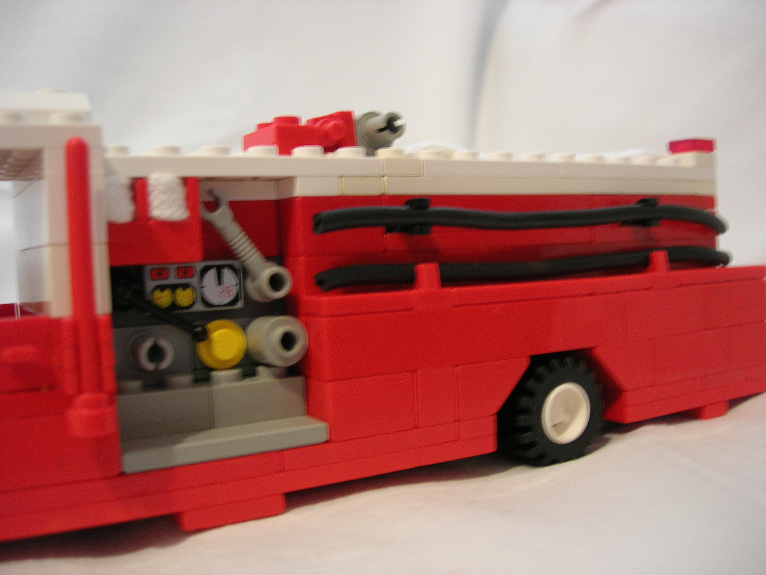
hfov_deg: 49.0
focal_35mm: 38
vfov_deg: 37.7
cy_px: 288
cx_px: 383
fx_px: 841
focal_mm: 7.8
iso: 87
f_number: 2.8
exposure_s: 1/4.2
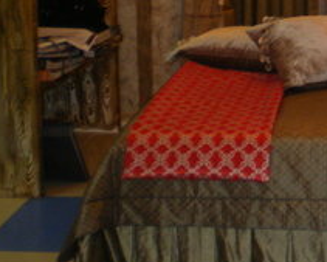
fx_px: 1055
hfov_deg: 16.3
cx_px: 466
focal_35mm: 109
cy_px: -61
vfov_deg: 13.7
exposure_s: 1/30
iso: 160
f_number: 3.1
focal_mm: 6.3
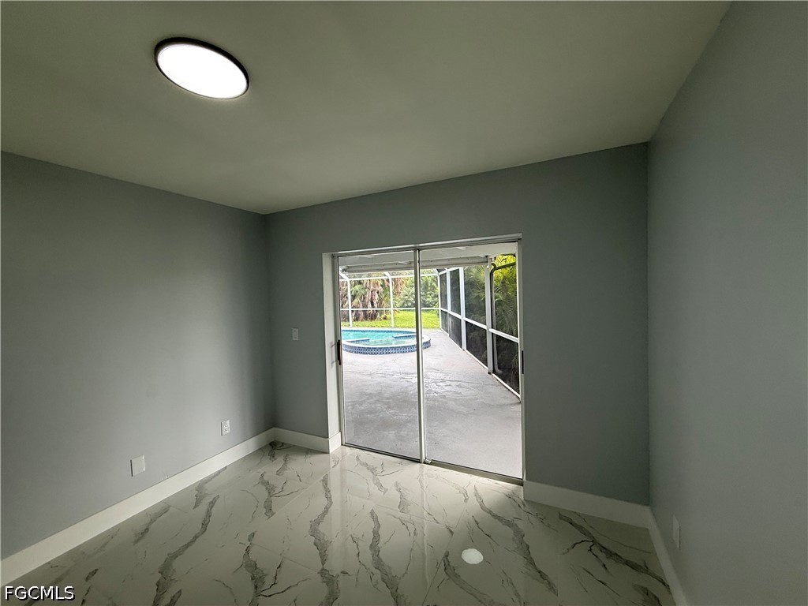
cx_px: 404
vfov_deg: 85.7
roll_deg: +1.4
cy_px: 303
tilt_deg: -0.7
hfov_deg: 102.1
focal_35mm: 14
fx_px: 327
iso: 64
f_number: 2.2
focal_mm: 2.22
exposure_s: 1/120
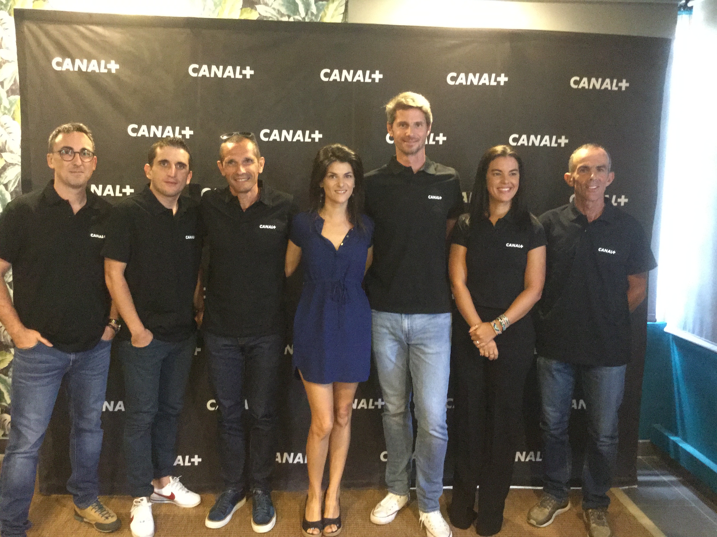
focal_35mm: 31
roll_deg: -1.9
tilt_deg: -8.2
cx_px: 358
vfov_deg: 45.4
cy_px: 268
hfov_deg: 58.4
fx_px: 642
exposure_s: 1/17
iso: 500
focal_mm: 3.3
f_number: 2.4
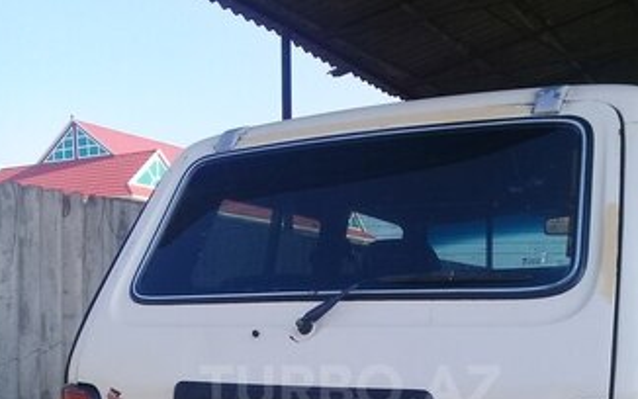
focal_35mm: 50
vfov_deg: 24.8
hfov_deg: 40.2
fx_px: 870
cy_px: 387
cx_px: 350
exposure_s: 1/509
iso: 50
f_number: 2.2
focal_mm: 3.3
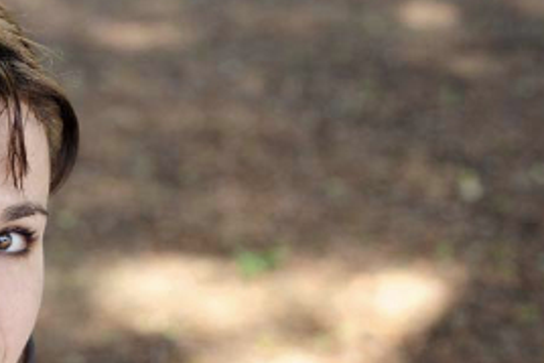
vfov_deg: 12.2
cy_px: 333
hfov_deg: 17.8
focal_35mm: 112
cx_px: -14
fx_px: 1693
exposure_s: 1/160
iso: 200
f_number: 4
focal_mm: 50
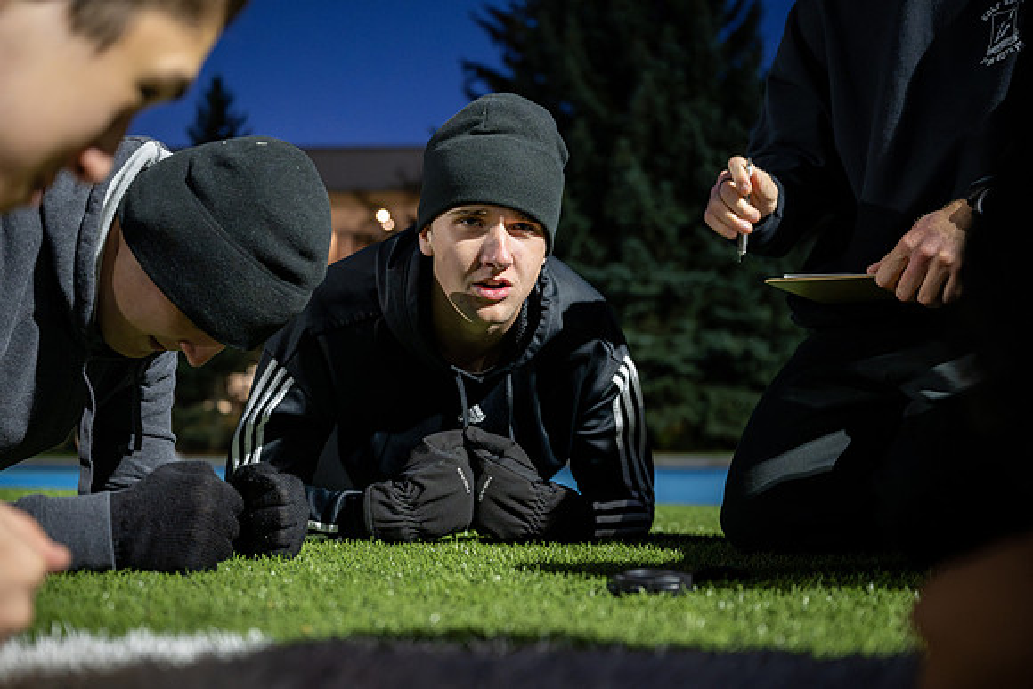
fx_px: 1157
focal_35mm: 40
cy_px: 356
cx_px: 499
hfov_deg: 48.1
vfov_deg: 33.2
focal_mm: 39
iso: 2000
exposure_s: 1/160
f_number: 2.8
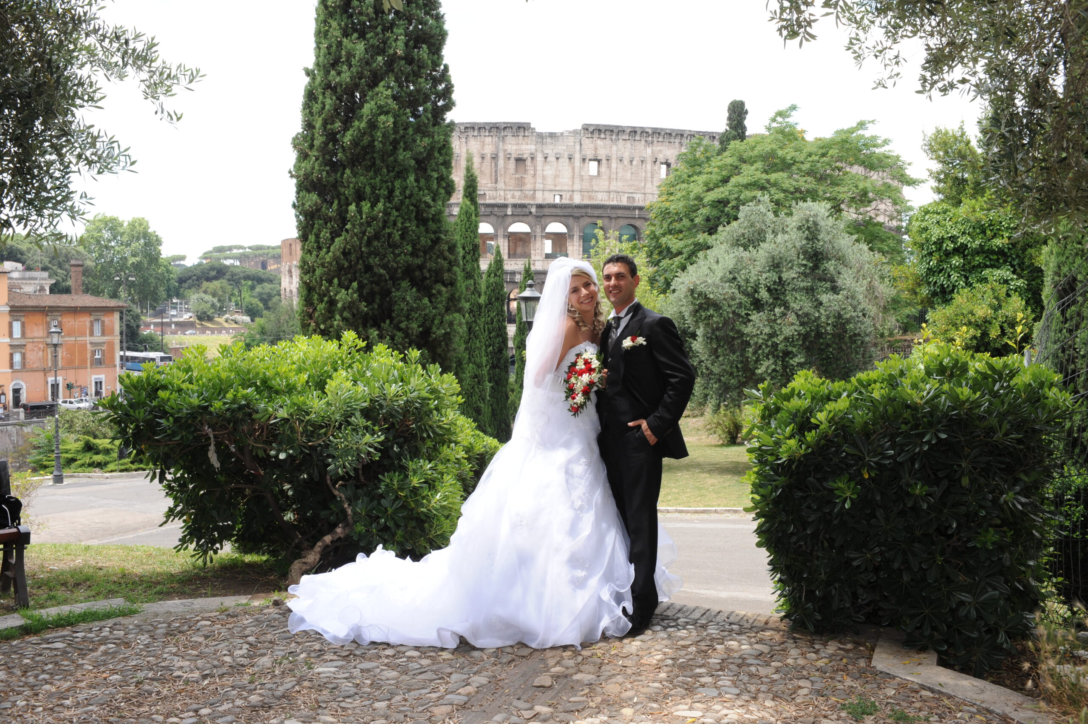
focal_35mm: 38
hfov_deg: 50.7
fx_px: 1148
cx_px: 544
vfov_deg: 35.0
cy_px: 362
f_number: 14
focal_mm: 38
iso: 400
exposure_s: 1/100
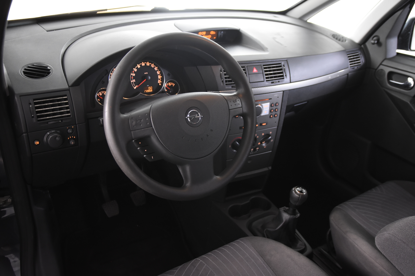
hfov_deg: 57.2
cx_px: 208
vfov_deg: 40.0
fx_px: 380
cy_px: 138
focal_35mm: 33
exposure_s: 1/30
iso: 1600
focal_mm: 22
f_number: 3
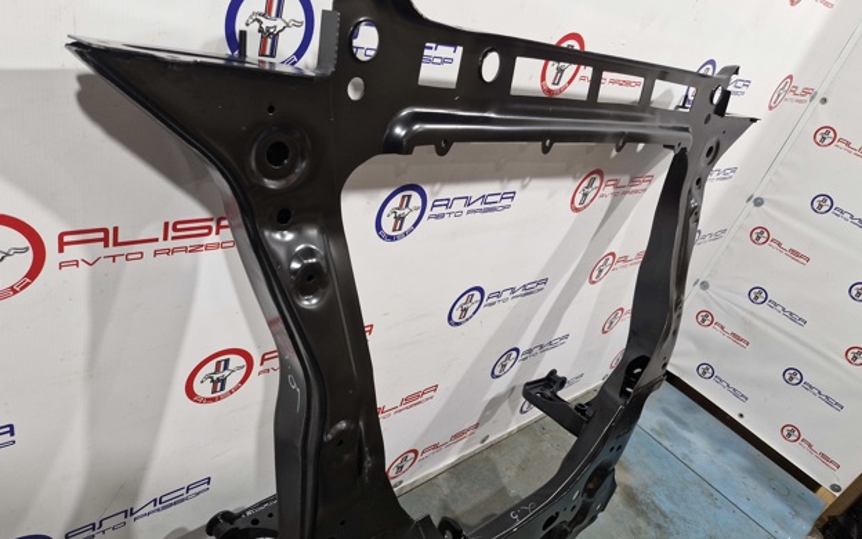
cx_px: 431
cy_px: 299
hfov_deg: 72.5
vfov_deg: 49.2
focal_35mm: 25
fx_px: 587
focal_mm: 5.54
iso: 320
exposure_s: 1/100
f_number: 1.8
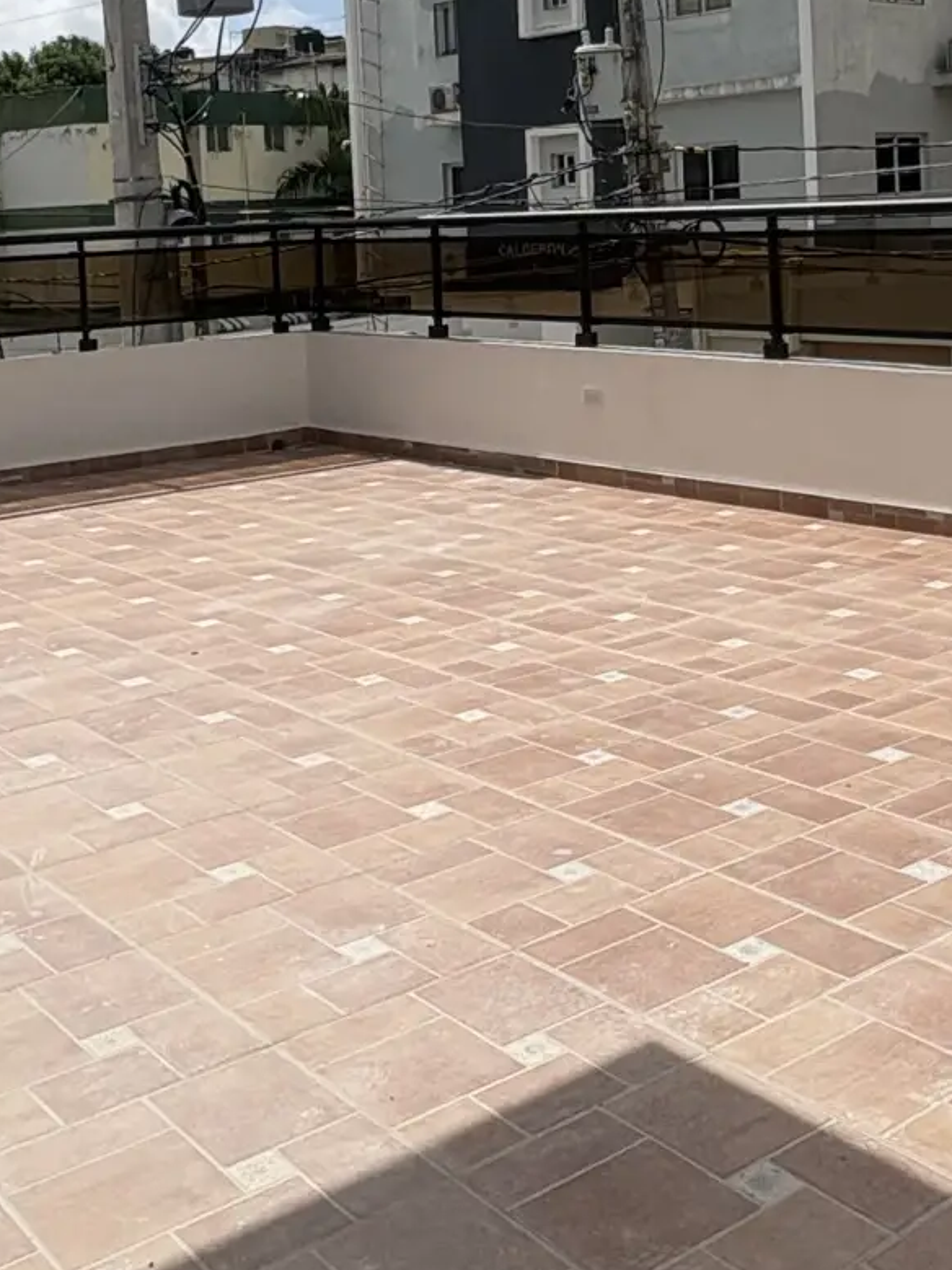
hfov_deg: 31.5
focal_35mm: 46
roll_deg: +2.4
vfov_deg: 39.7
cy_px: 271
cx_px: 510
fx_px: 1687
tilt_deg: -1.4
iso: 50
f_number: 2.2
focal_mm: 2.22
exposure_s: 1/4926
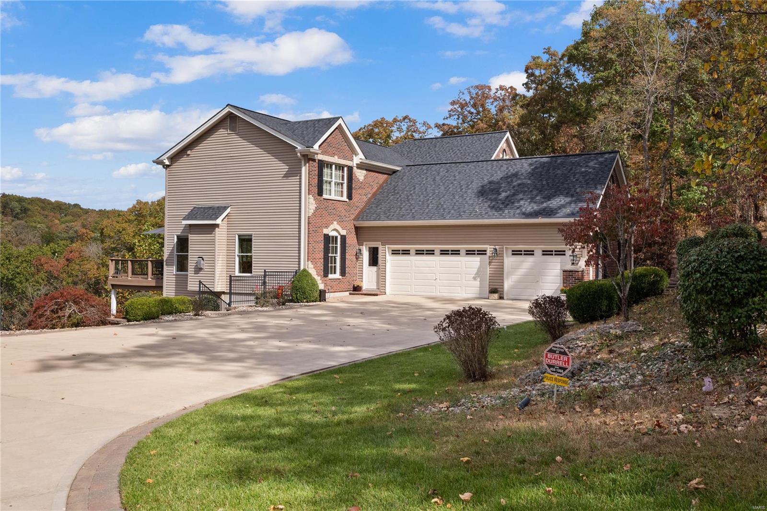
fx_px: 767
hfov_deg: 53.1
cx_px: 384
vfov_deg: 36.9
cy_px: 256
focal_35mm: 36
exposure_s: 1/640
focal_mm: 18
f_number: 7.1
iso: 400
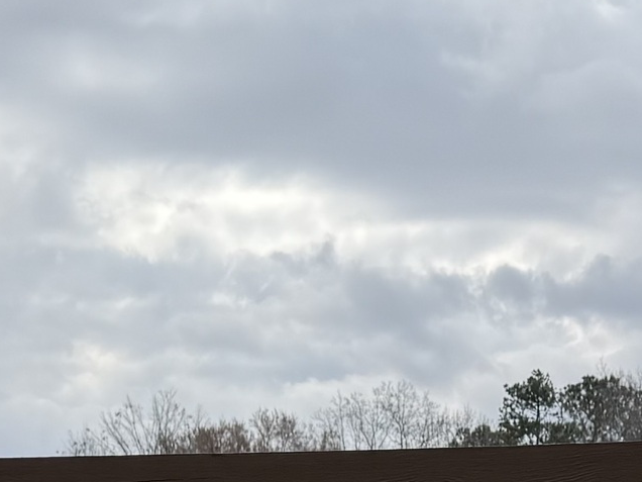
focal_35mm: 116
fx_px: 2151
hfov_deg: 16.9
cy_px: 958
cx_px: 410
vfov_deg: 11.5
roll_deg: -1.6
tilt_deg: -6.4
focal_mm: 6.76
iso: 80
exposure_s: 1/3279
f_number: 1.78
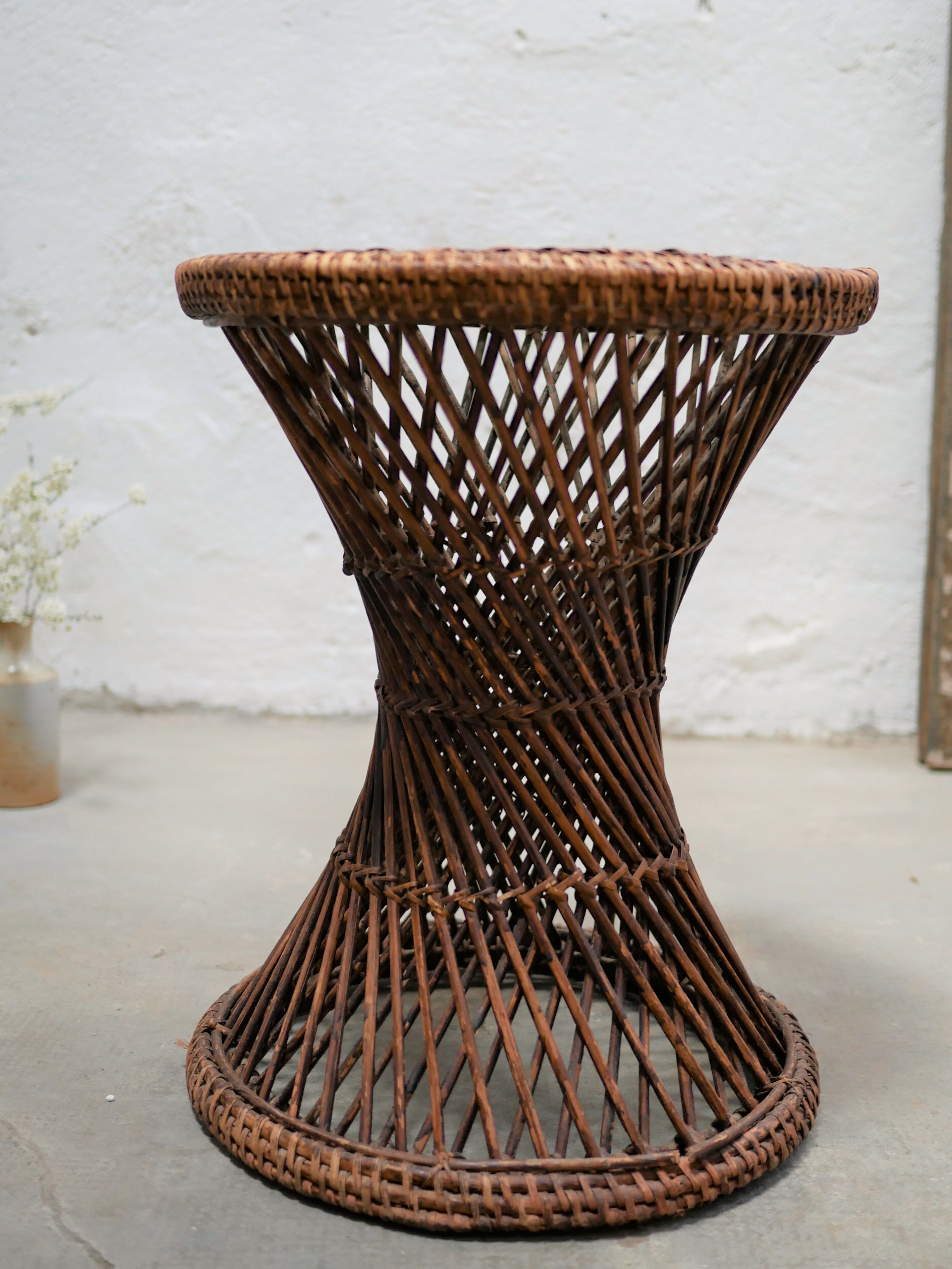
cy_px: 617
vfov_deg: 39.6
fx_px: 1759
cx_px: 480
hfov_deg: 30.3
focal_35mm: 48
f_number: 1.7
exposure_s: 1/60
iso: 320
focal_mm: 20
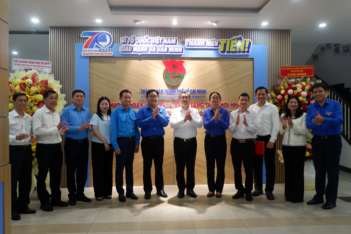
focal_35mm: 30
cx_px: 176
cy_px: 117
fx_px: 292
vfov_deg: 43.6
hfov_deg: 61.9
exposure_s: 1/42
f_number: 3.8
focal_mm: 20.1
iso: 400
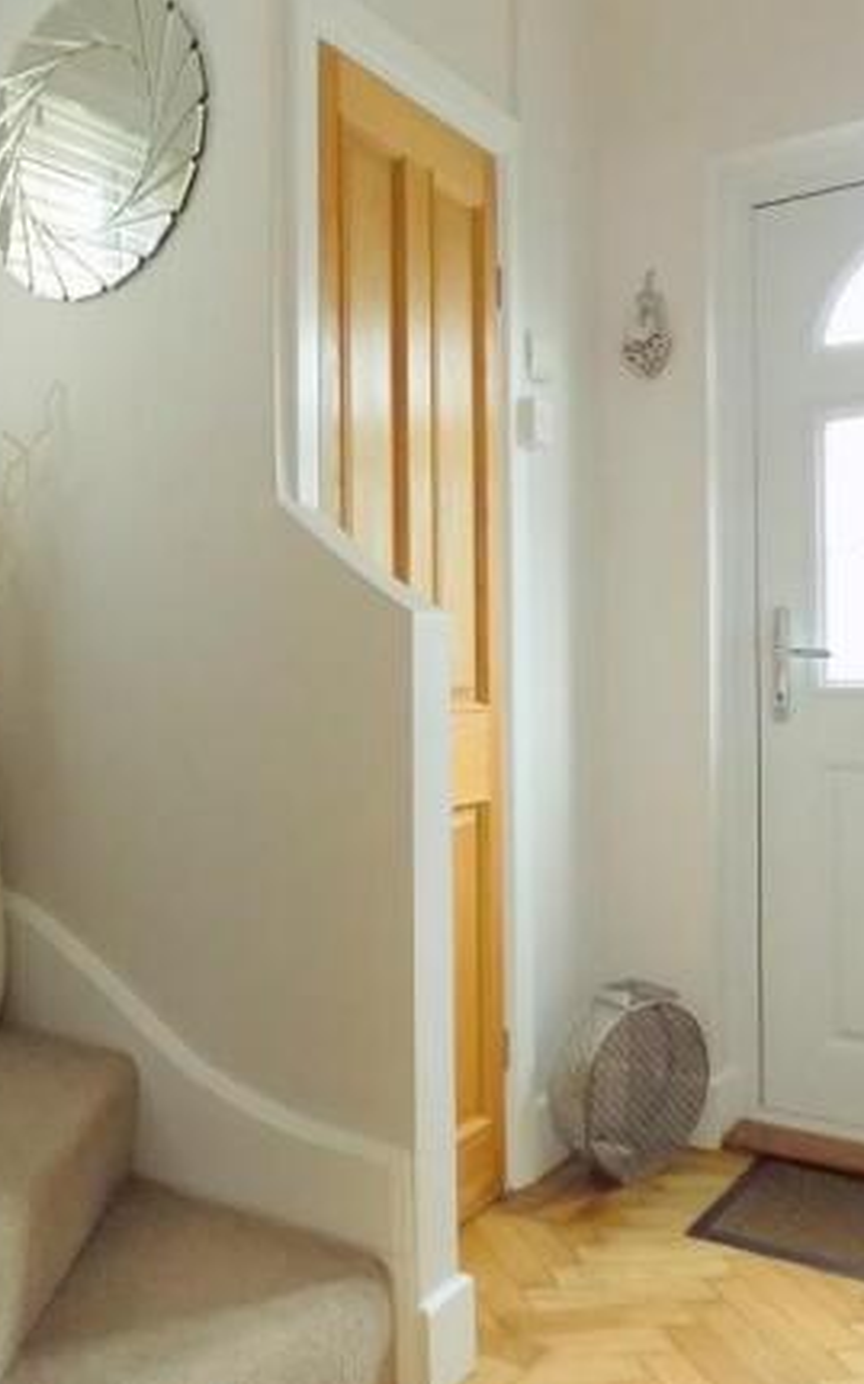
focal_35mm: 33
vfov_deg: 58.2
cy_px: 695
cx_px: 220
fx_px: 1245
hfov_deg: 37.4
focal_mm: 4
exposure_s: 1/5
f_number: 3.1
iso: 400
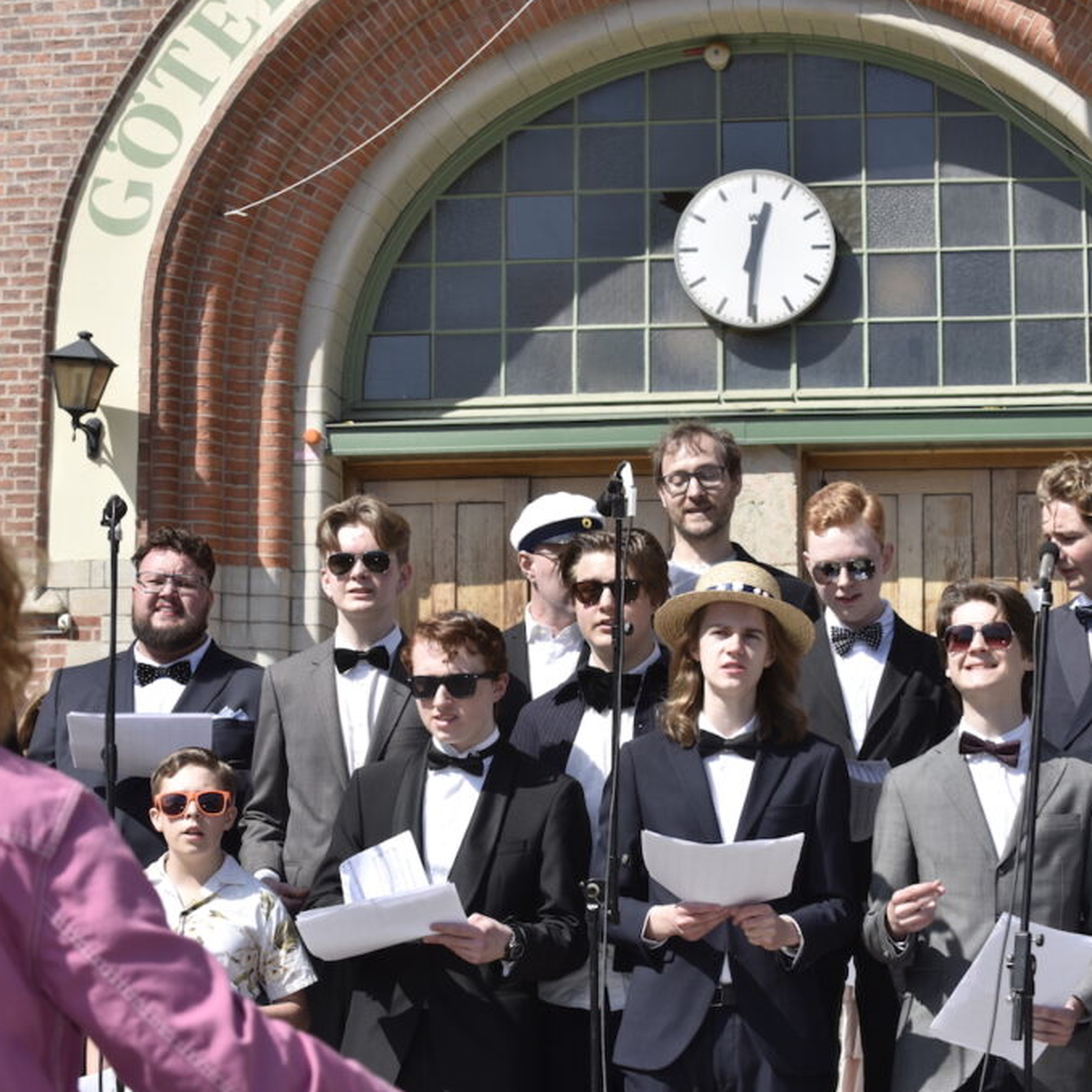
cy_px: 545
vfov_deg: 19.3
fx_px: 3212
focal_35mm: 90
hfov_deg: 19.3
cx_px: 571
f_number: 10
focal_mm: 70
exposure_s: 1/200
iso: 200
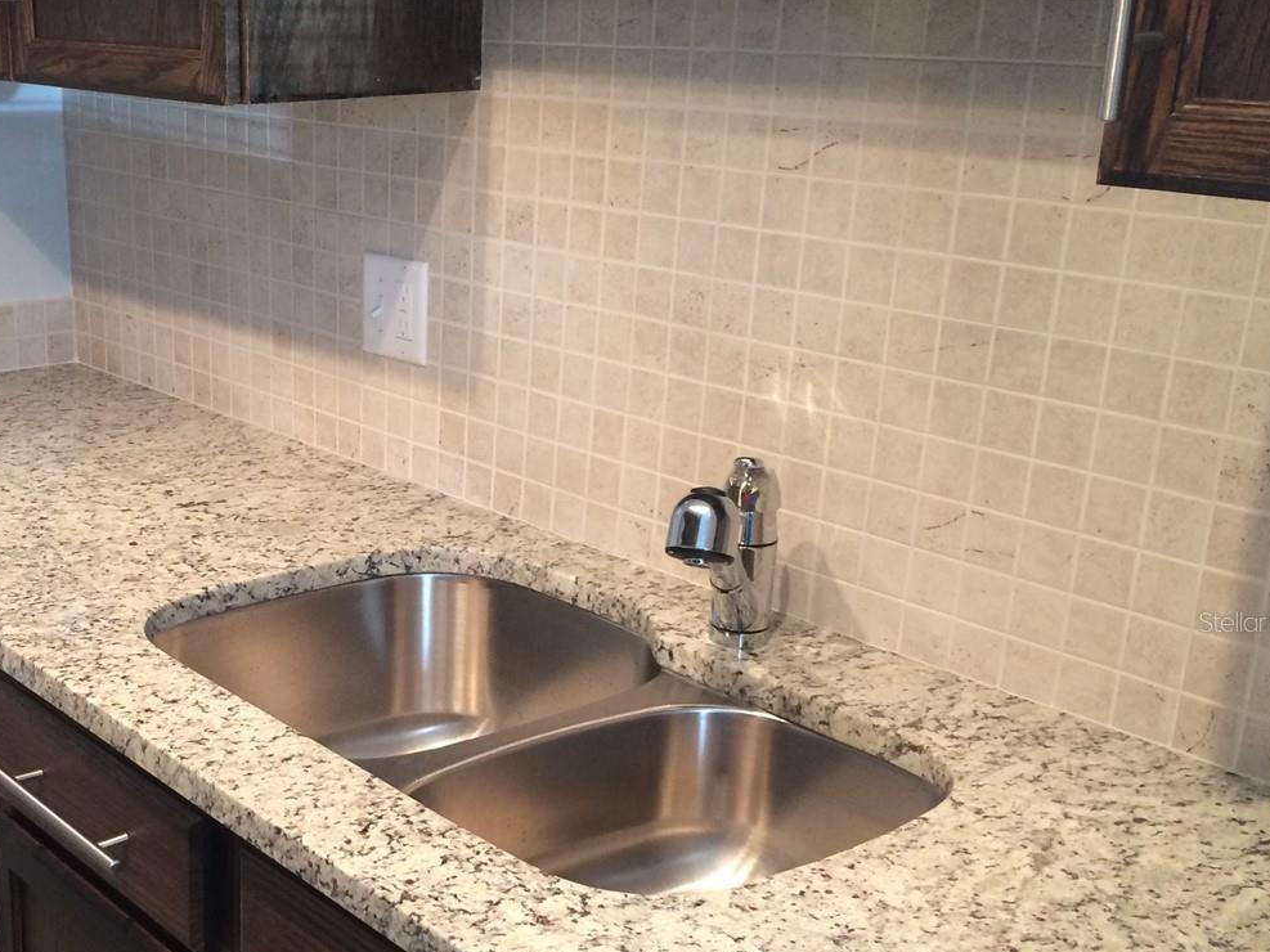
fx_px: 1724
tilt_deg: -20.3
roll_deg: +1.2
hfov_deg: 39.2
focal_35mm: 47
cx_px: 291
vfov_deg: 30.7
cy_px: 621
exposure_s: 1/30
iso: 100
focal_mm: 4.15
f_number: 2.2
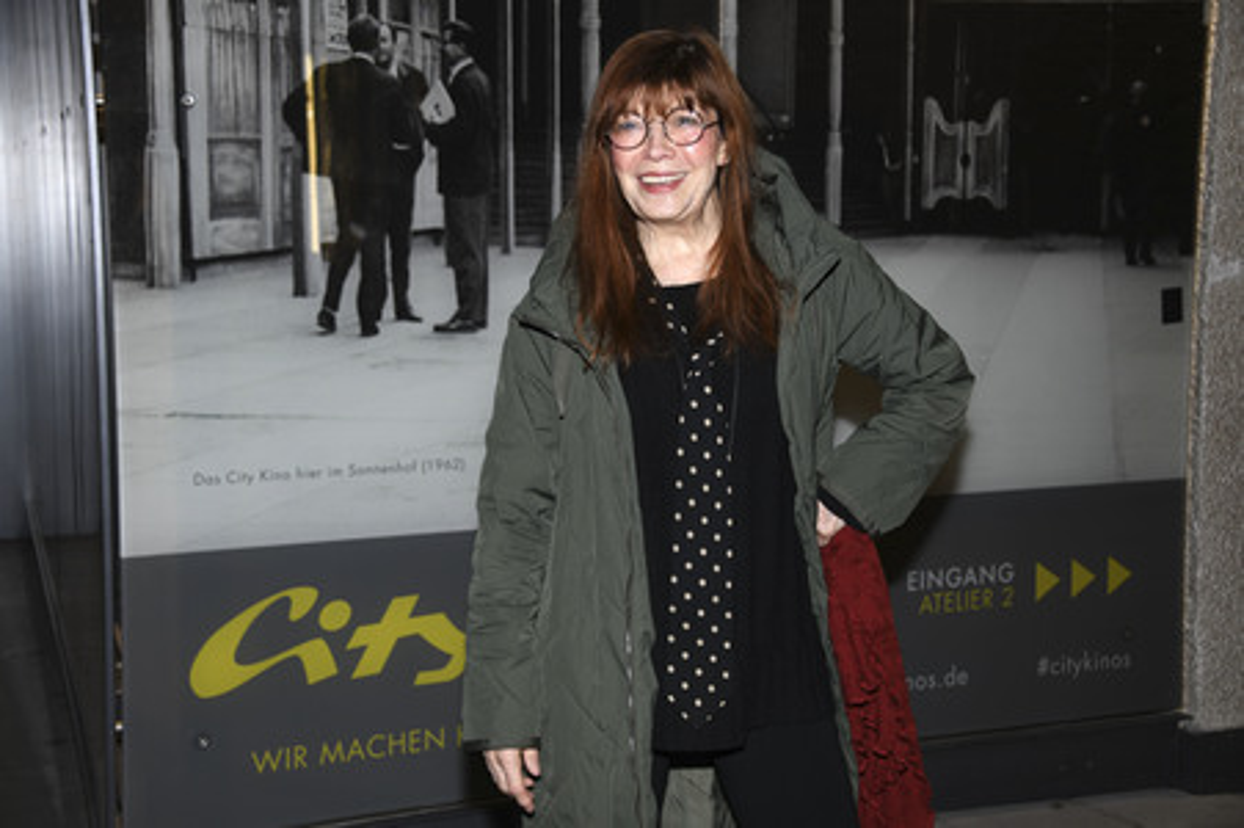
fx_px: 1899
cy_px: 414
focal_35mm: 55
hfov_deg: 36.3
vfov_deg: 24.6
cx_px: 622
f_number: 6.3
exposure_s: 1/160
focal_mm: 55
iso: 500
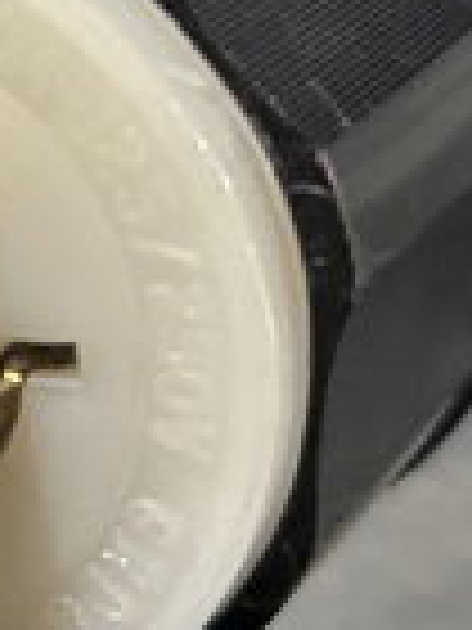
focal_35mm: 139
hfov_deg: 9.3
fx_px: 2527
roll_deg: -11.9
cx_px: -737
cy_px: -25
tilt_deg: +6.0
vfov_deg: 14.0
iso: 320
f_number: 1.78
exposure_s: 1/60
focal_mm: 6.86
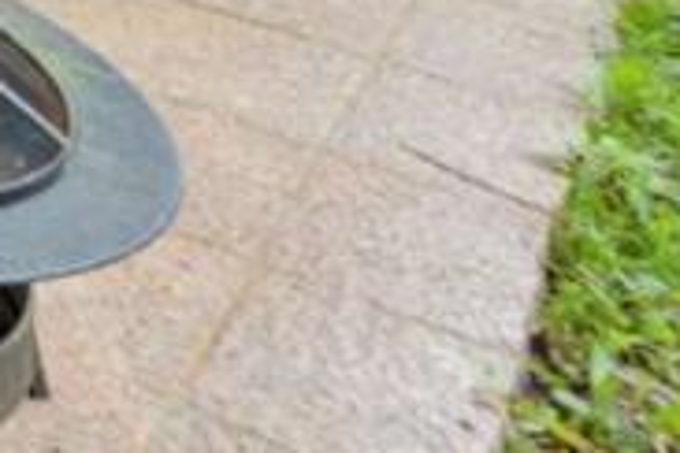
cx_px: -1367
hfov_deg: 11.5
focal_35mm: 92
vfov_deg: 10.8
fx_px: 1738
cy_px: -843
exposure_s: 1/80
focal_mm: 14
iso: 400
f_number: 8
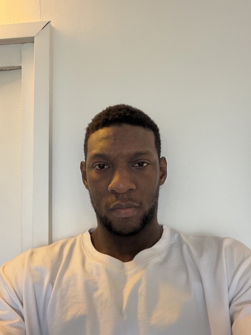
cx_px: 126
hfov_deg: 46.8
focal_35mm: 30
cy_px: 168
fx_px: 290
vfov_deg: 60.0
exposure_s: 1/50
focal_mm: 2.71
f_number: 1.9
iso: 320
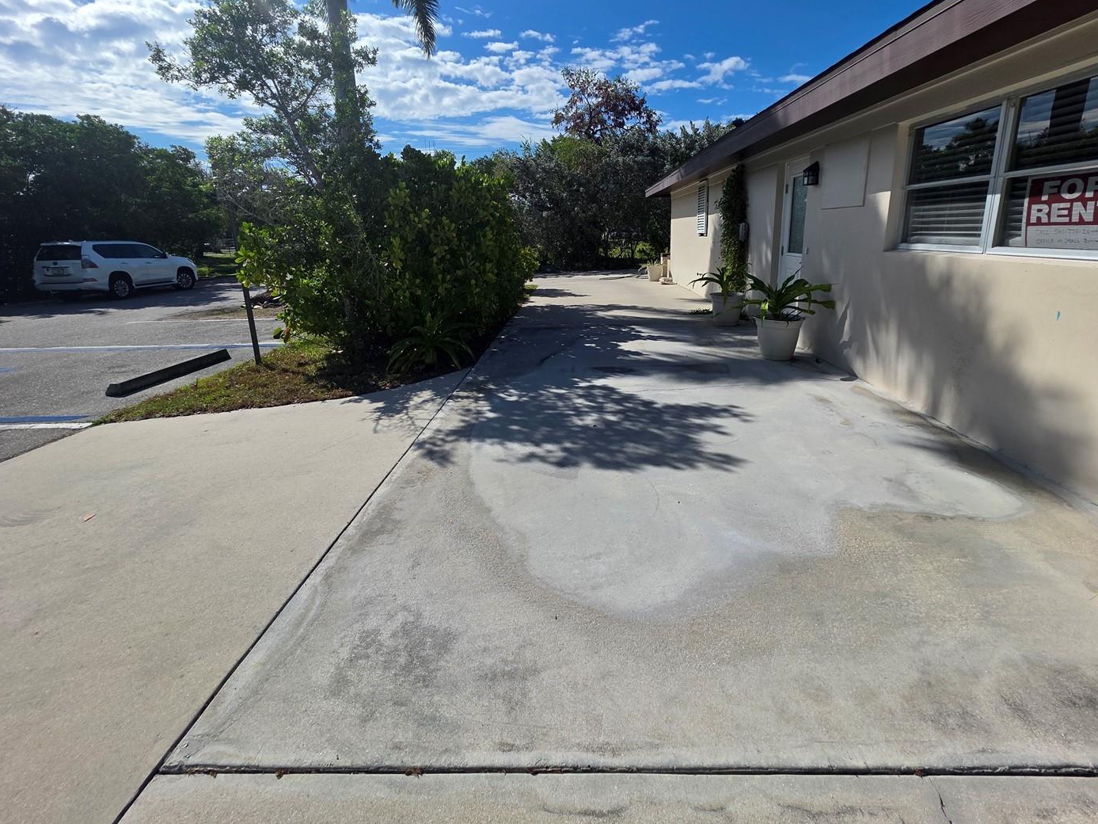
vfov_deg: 81.2
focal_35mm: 15
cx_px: 561
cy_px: 353
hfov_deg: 98.2
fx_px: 476
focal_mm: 2.2
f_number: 1.9
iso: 40
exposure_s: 1/3953
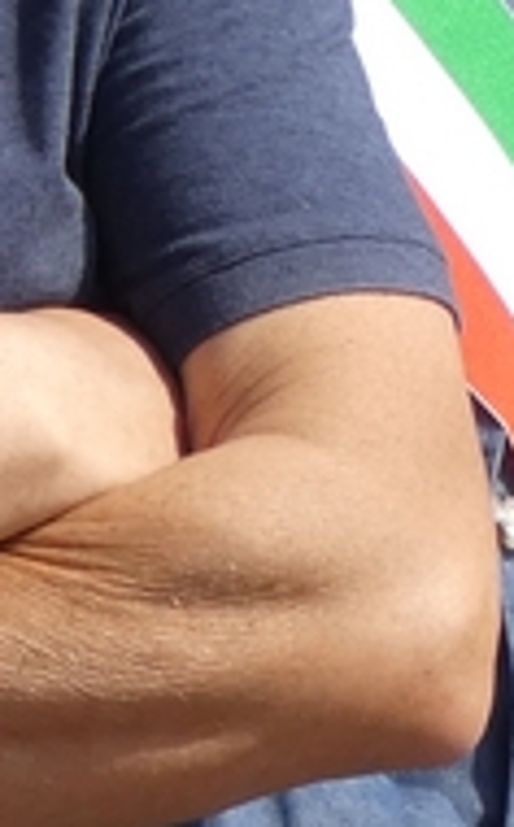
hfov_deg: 2.9
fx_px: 9974
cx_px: 1019
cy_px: 17
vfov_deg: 4.7
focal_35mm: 443
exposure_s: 1/640
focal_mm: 11.9
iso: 80
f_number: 4.2
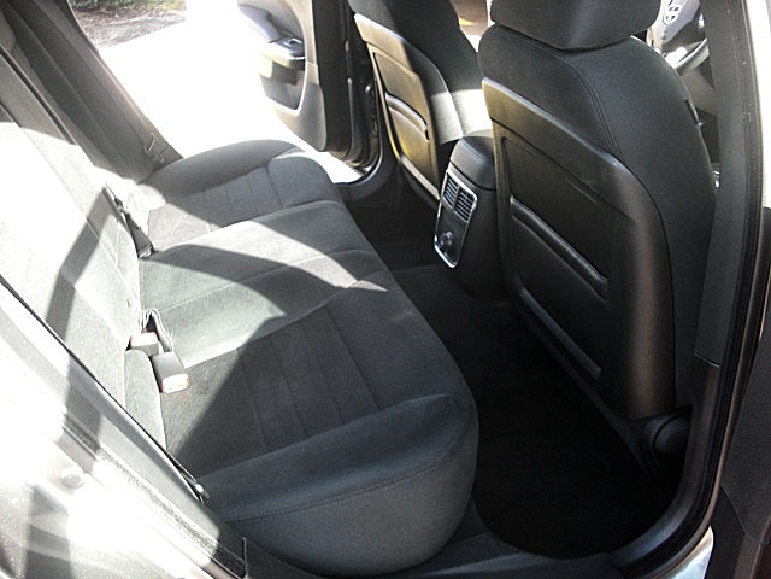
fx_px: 802
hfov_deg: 51.4
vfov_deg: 39.7
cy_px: 290
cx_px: 386
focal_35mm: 36
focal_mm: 6.3
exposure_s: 1/100
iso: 200
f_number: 2.8
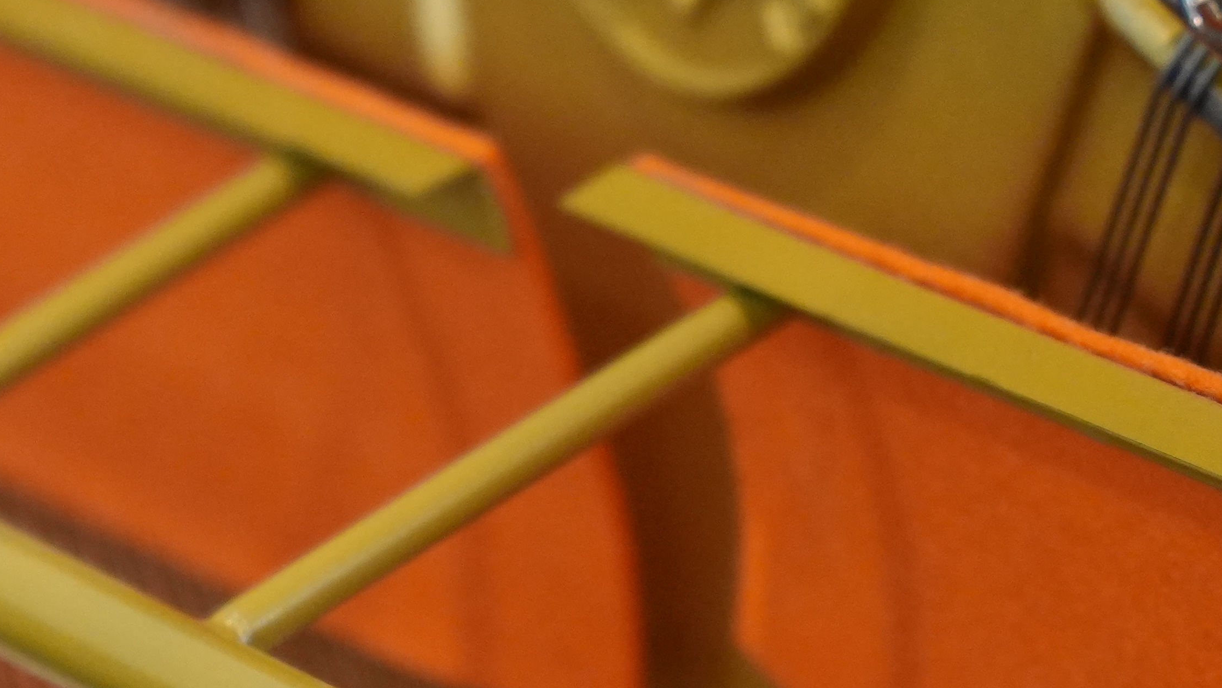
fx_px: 9736
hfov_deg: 7.2
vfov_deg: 4.0
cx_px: 375
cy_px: 119
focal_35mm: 300
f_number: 2.8
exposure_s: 1/160
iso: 2000
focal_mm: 69
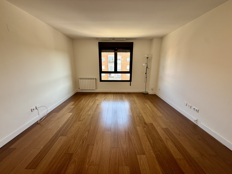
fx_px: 94
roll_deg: -0.3
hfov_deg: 102.1
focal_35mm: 14
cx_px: 116
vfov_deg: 85.7
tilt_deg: -13.1
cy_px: 87
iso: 80
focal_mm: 2.22
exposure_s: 1/99
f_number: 2.2
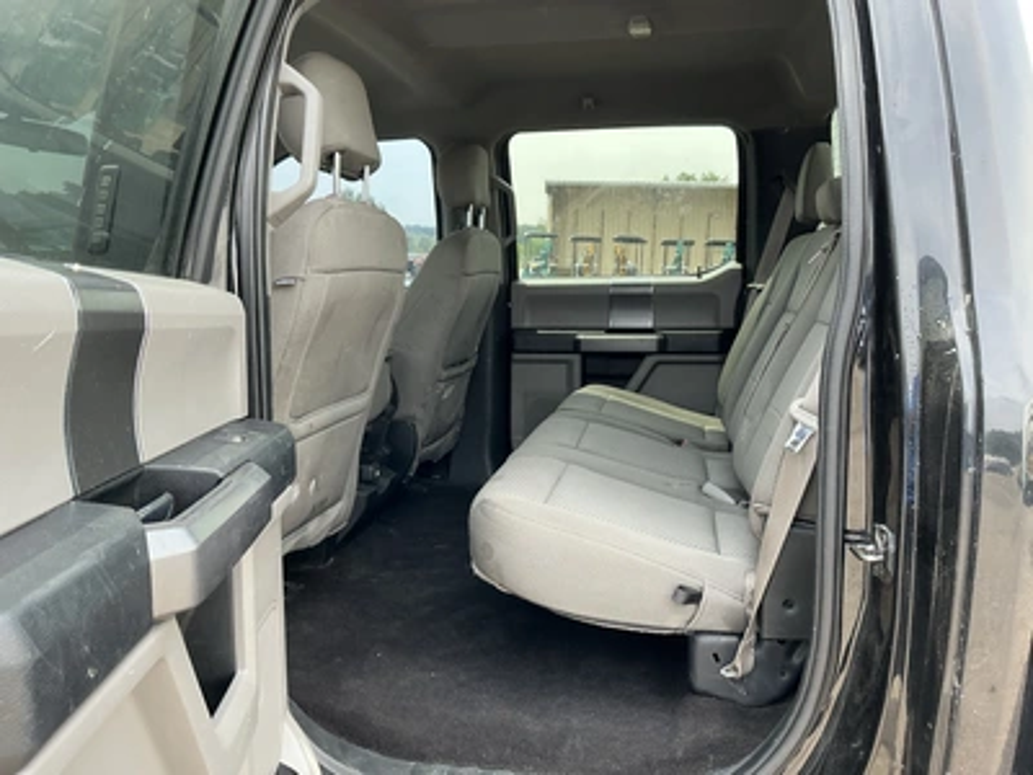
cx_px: 516
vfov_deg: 49.7
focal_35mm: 28
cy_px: 388
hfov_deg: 63.4
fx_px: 836
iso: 25
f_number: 1.8
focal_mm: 3
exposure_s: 1/150
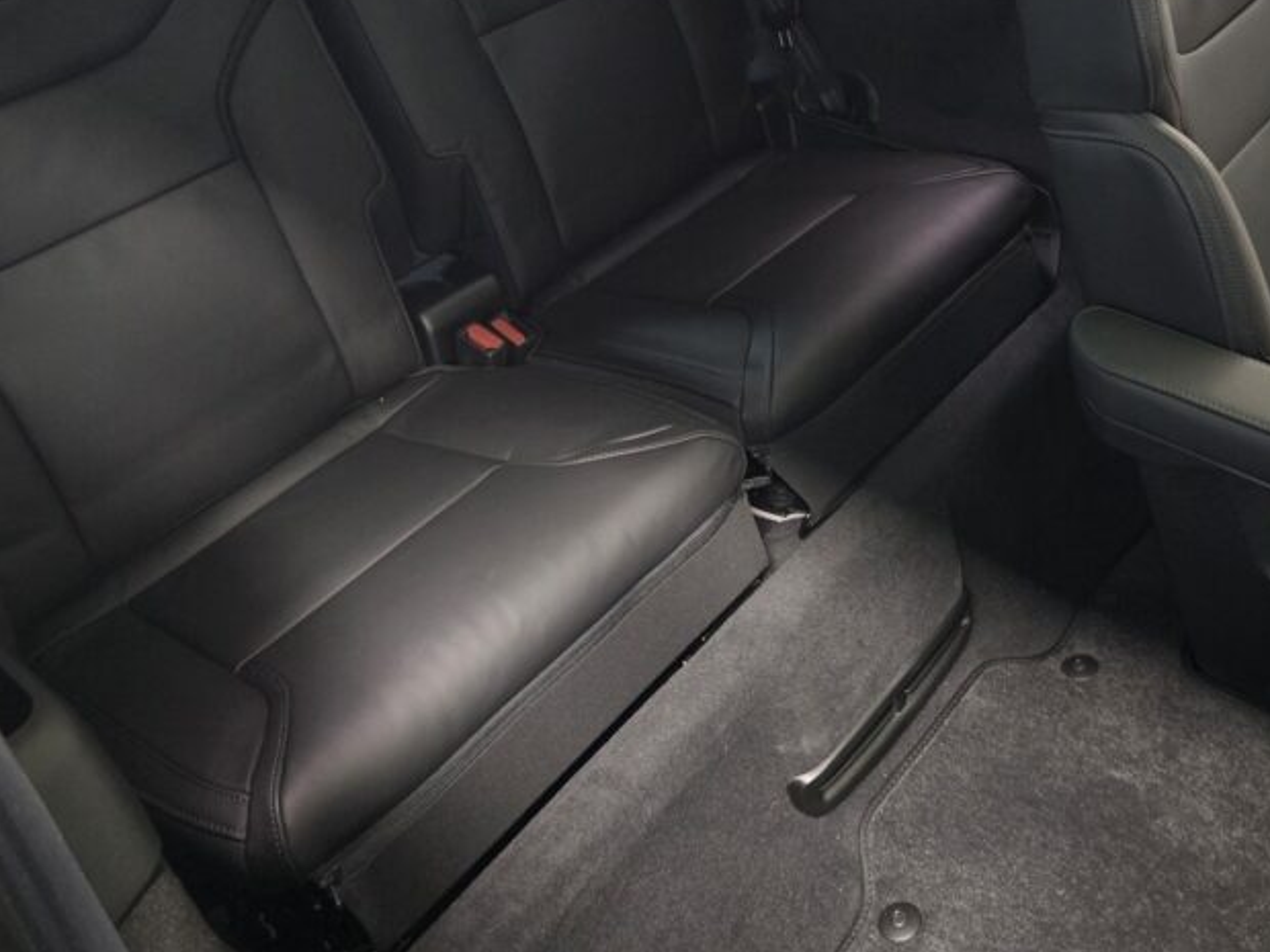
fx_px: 1394
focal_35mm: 38
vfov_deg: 36.8
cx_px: 770
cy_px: 233
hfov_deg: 48.6
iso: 1600
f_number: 1.8
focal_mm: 5.4
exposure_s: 1/30
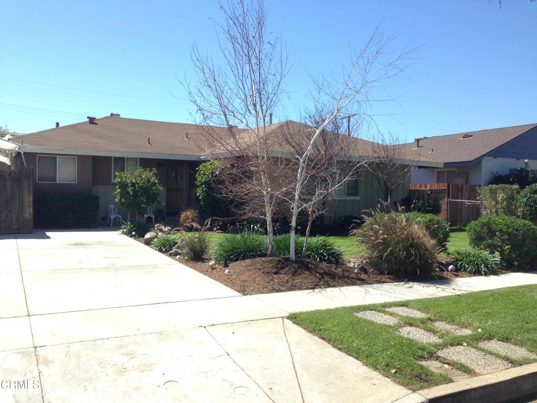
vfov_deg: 42.9
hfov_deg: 55.4
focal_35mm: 33
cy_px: 202
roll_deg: -1.7
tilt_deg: +0.3
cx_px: 268
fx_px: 512
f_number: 2.4
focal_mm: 4.12
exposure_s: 1/985
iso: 50
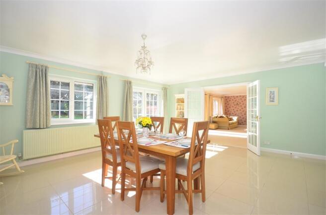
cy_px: 108
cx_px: 163
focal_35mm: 18
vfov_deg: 67.1
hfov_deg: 90.1
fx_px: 163
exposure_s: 1/200
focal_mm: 12
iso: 640
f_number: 6.3
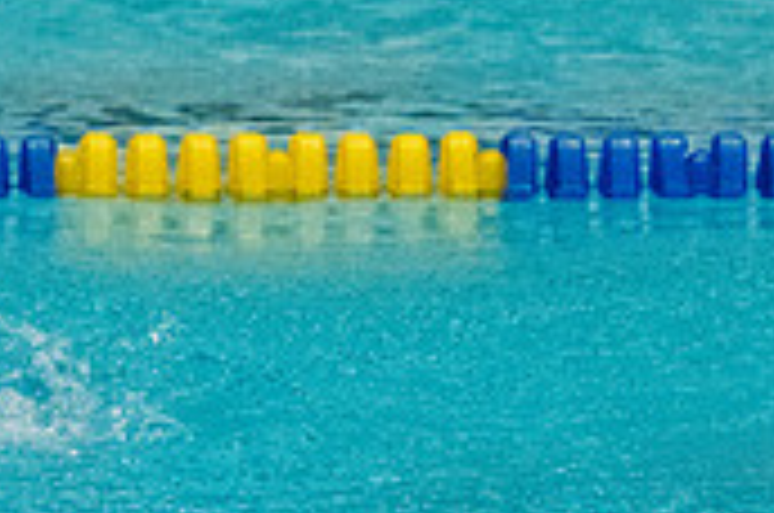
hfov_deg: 2.3
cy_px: 171
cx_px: -274
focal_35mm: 886
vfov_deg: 1.5
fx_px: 19014
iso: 10000
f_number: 5
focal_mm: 175
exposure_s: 1/1250
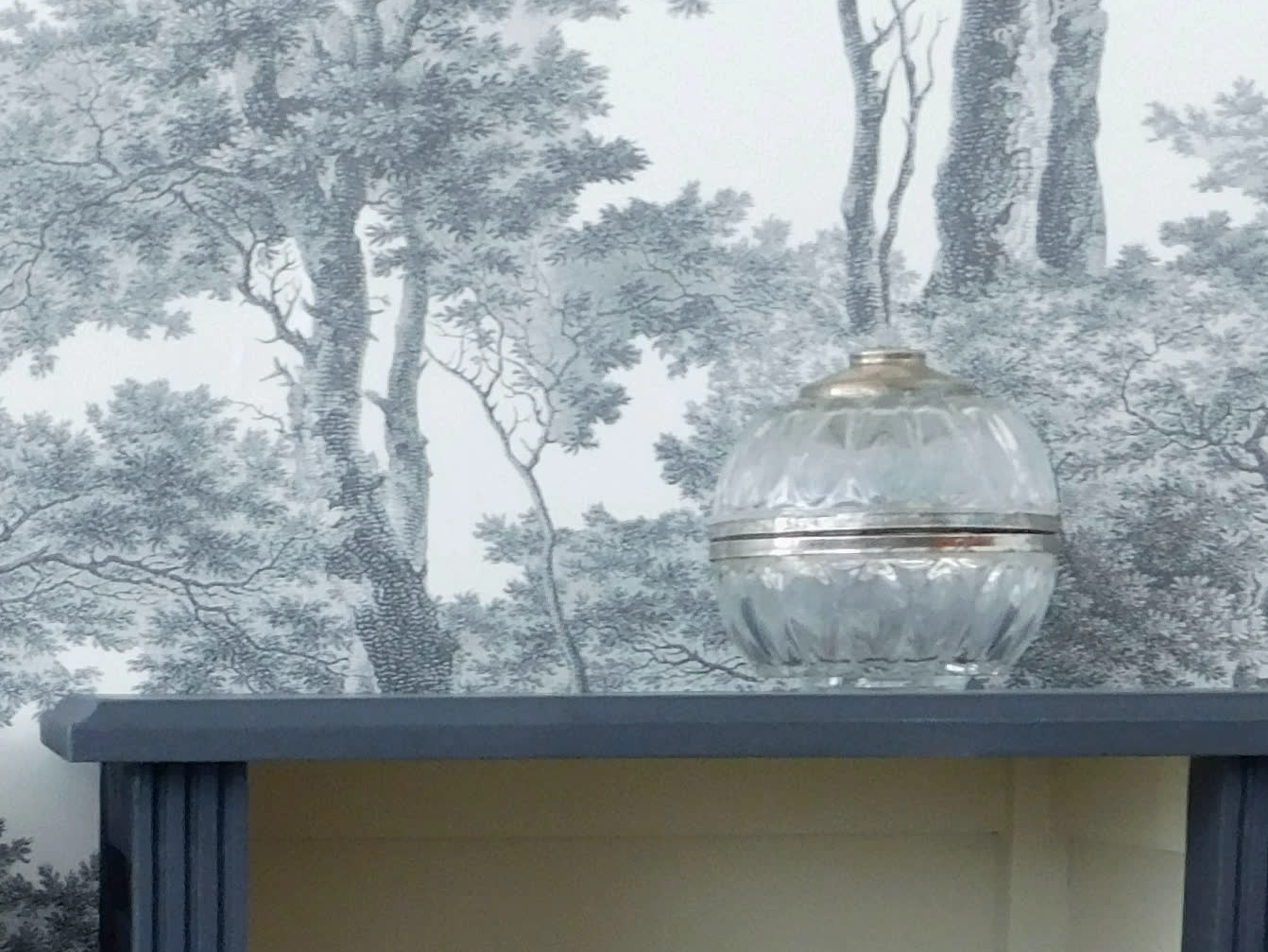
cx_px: 23
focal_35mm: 103
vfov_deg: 13.6
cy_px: 1388
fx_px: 3774
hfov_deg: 18.6
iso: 125
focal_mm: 5.3
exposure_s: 1/40
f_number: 3.2
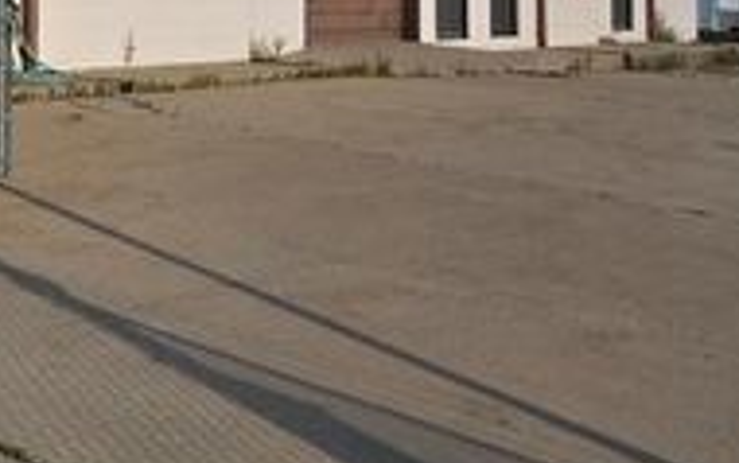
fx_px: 1290
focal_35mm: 64
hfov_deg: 28.6
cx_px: -97
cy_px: -95
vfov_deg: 19.2
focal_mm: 5.4
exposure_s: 1/5004
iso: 80
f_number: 1.8
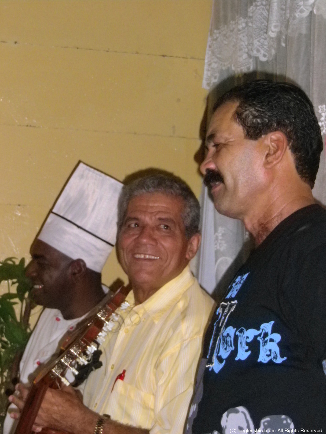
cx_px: 163
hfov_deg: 14.6
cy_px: 217
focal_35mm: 101
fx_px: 1268
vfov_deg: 19.4
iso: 800
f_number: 5.3
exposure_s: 1/80
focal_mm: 17.9
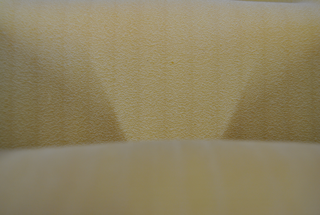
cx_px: 160
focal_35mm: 46
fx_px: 414
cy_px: 108
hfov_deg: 42.2
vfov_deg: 29.1
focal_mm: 31
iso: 360
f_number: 4.2
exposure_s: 1/60
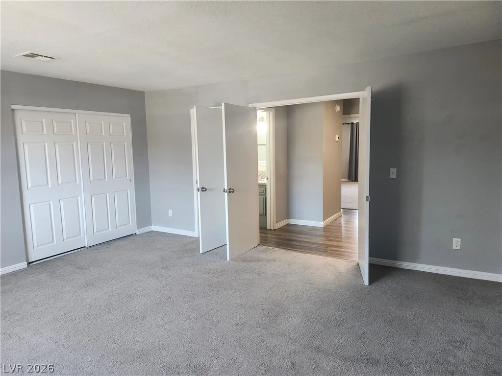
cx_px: 251
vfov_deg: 58.9
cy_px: 188
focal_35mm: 23
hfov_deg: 73.9
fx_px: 334
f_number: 1.8
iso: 400
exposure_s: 1/120
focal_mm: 5.54
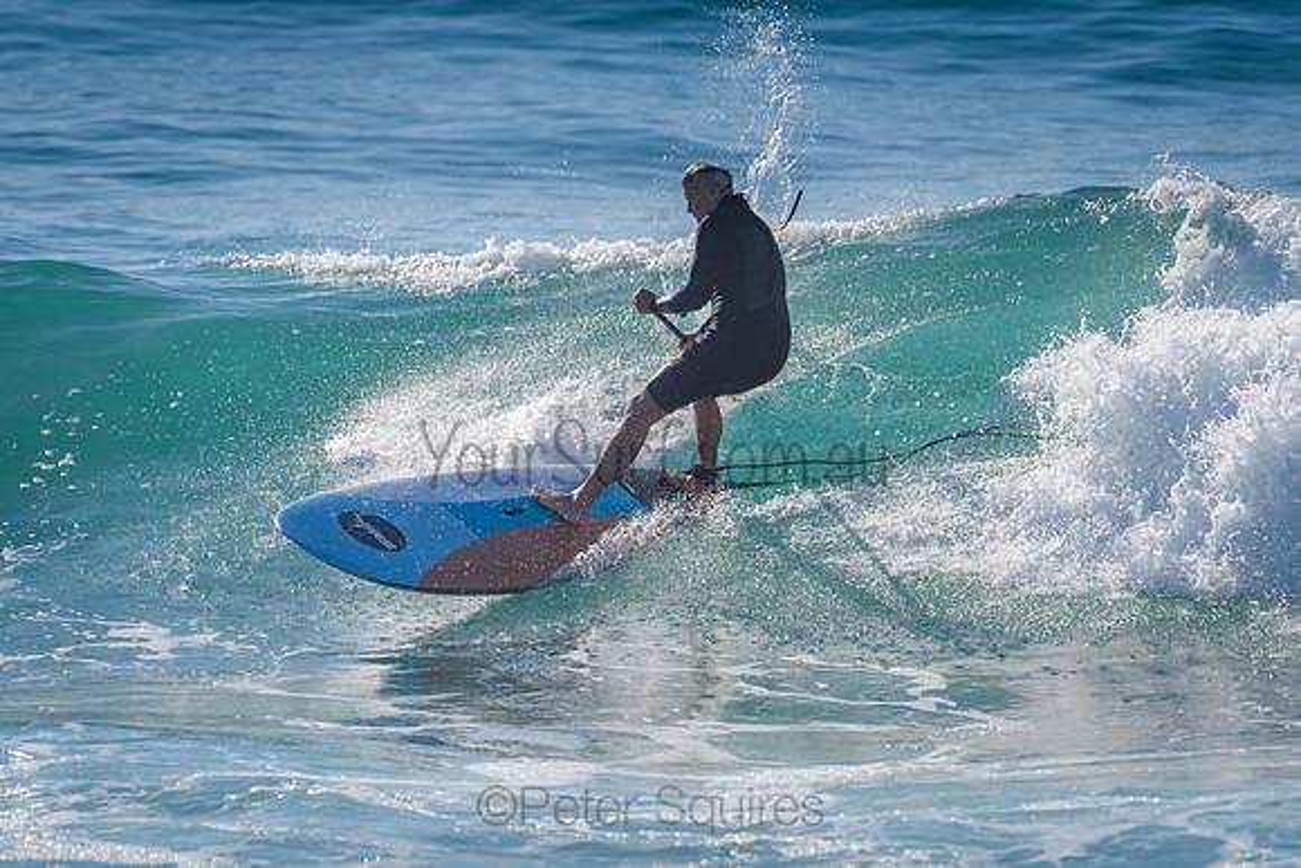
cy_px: 448
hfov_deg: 3.4
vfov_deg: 2.2
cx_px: 727
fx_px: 22151
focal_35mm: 613
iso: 140
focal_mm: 500
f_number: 5.6
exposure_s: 1/2000
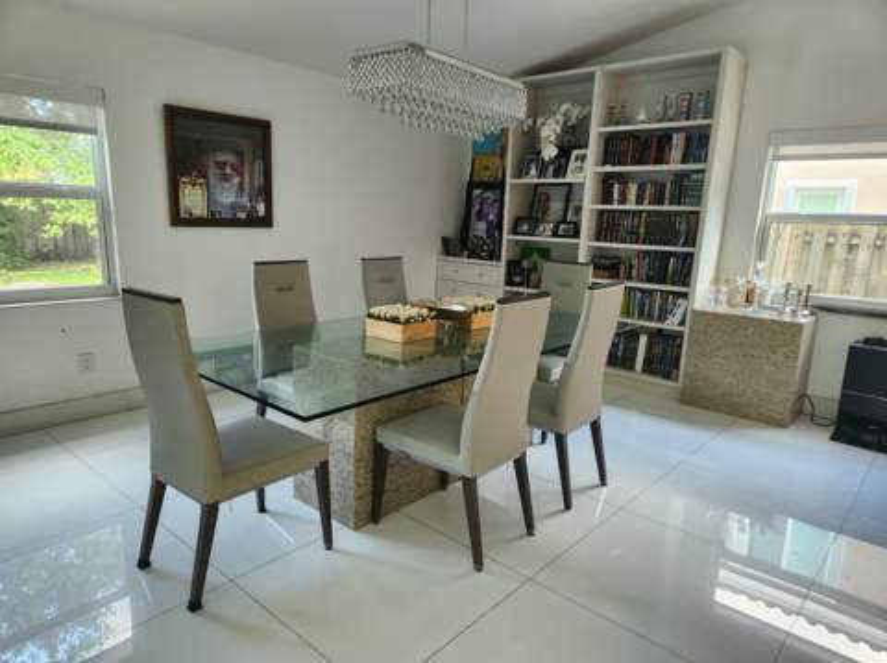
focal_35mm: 23
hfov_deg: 74.0
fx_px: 589
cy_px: 332
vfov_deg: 58.8
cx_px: 444
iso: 160
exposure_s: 1/120
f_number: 1.8
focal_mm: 5.4
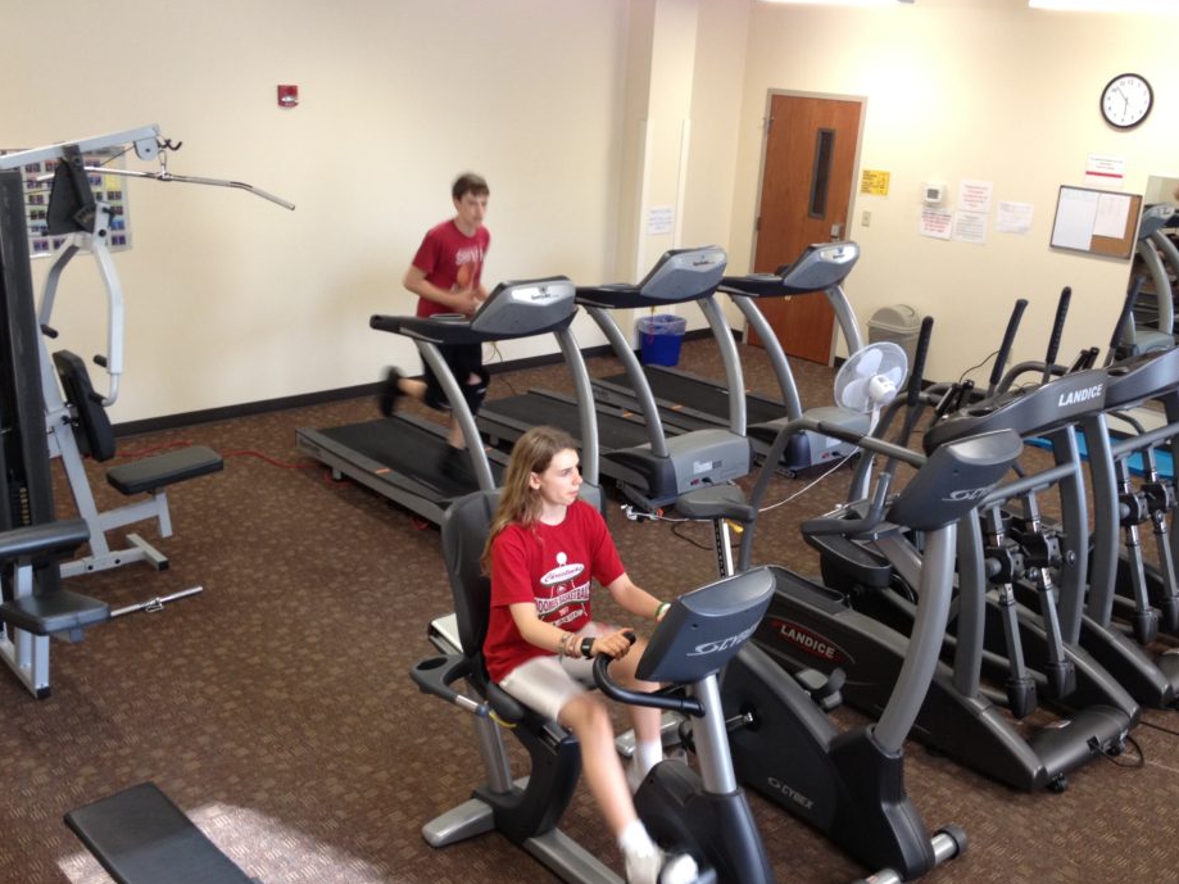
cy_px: 468
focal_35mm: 39
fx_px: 1328
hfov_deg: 47.9
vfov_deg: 36.8
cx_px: 582
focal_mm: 4.28
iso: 125
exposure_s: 1/20
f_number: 2.4
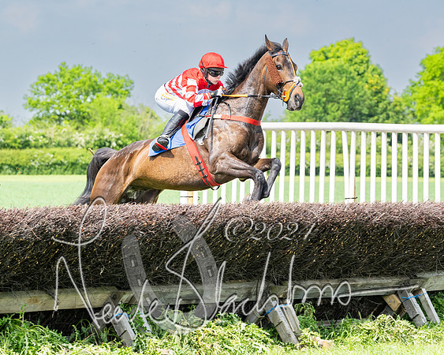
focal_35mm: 174
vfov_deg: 8.9
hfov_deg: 11.1
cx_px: 214
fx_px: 2280
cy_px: 200
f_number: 5
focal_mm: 115
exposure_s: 1/1250
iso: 400
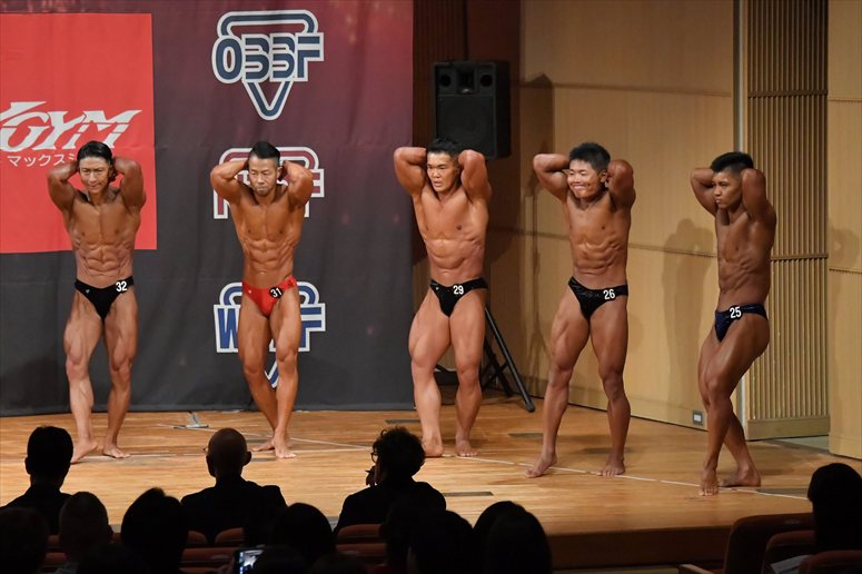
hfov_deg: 11.2
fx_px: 4380
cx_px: 431
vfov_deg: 7.5
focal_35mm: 183
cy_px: 287
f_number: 5.6
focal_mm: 122
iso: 9000
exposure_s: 1/400
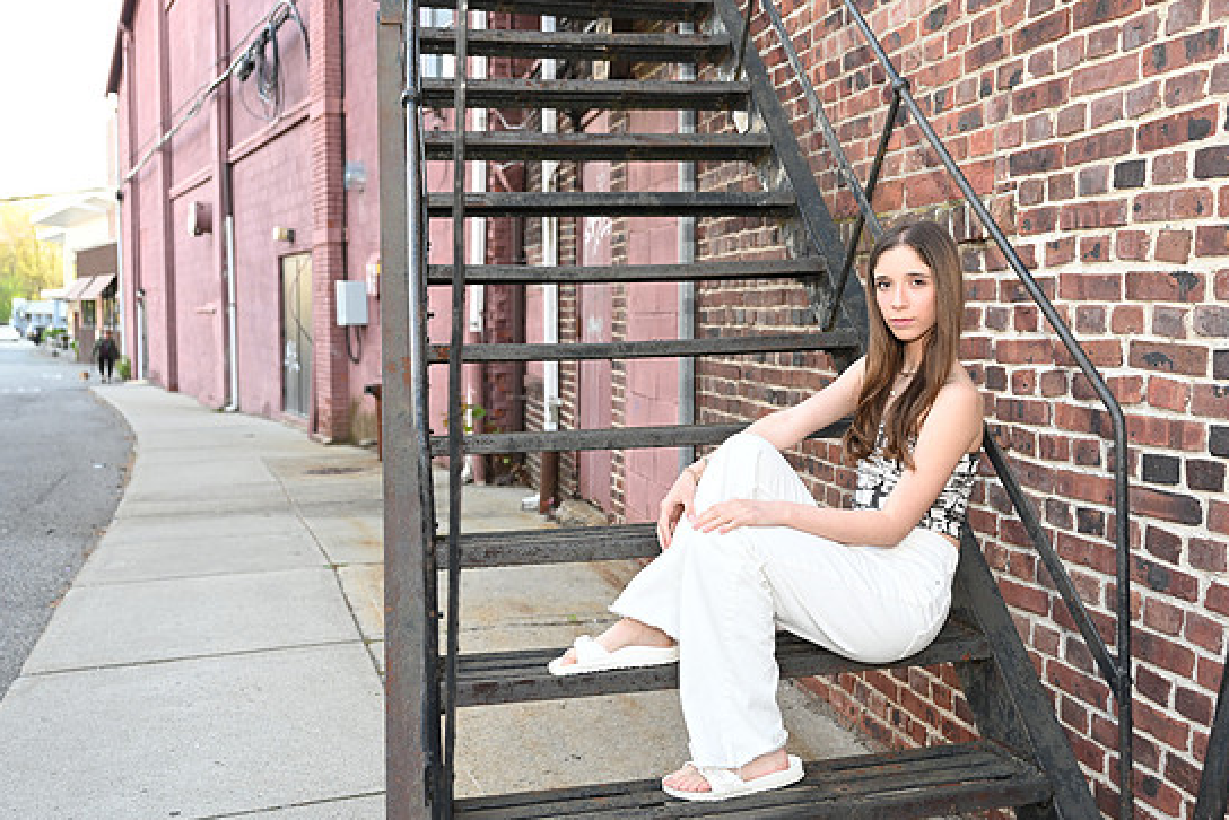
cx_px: 653
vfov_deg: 40.5
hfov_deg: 57.9
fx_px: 1111
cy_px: 412
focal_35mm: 33
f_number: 3.2
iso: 250
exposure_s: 1/160
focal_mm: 30.5
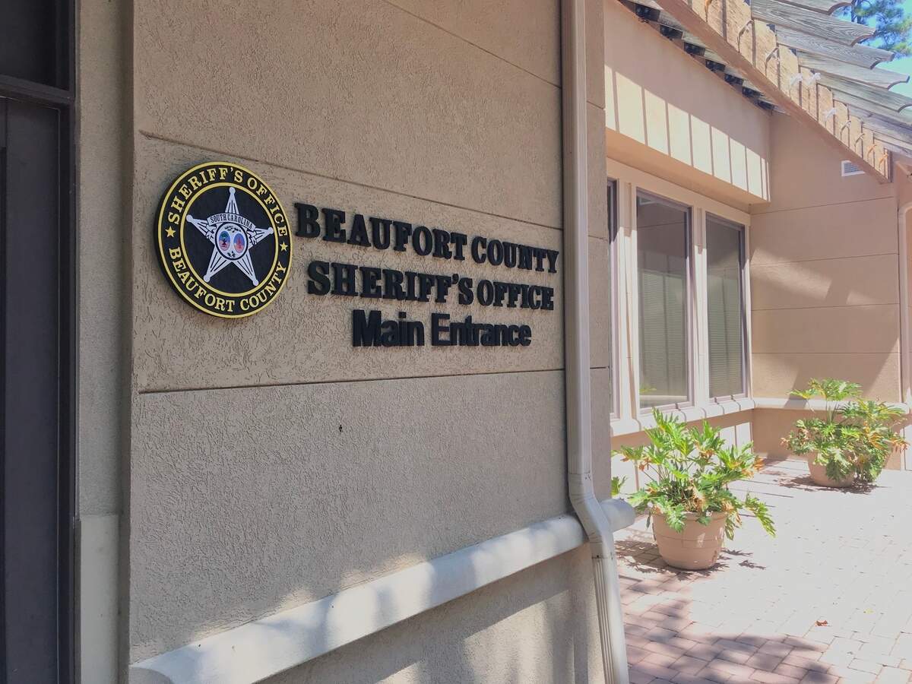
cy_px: 342
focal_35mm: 28
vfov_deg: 49.7
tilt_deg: +1.5
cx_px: 456
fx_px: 738
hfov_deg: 63.4
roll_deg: +0.5
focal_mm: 3.99
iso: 20
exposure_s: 1/488
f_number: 1.8
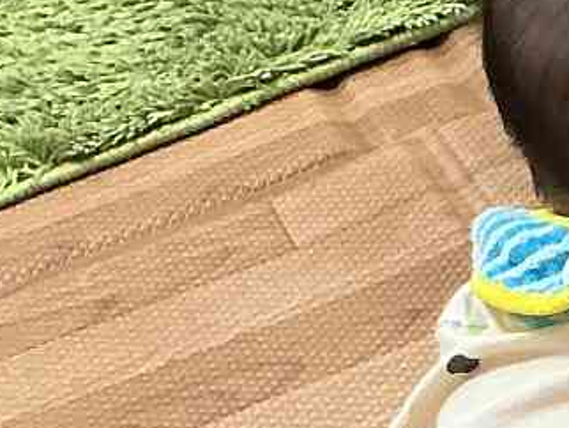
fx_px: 2961
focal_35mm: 180
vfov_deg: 8.2
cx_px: 1500
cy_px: -101
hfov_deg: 9.4
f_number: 1.8
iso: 32
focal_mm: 3
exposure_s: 1/120
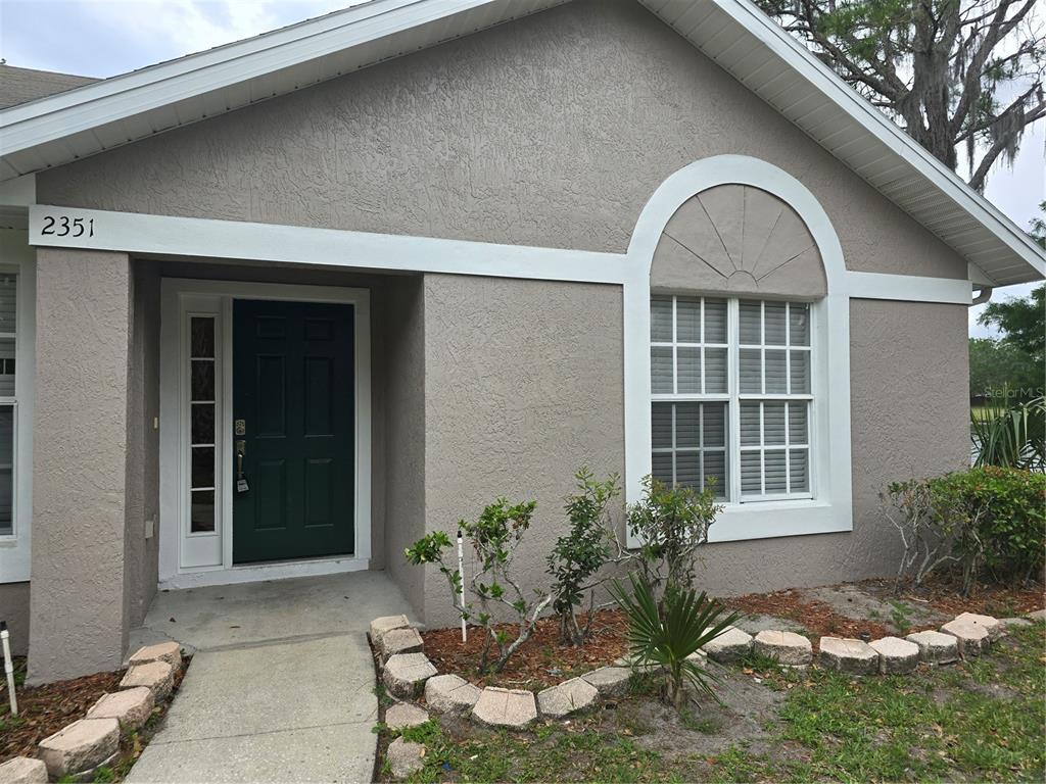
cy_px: 392
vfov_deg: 58.9
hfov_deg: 73.9
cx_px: 523
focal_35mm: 23
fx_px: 695
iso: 12
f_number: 1.7
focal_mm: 6.3
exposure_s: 1/304
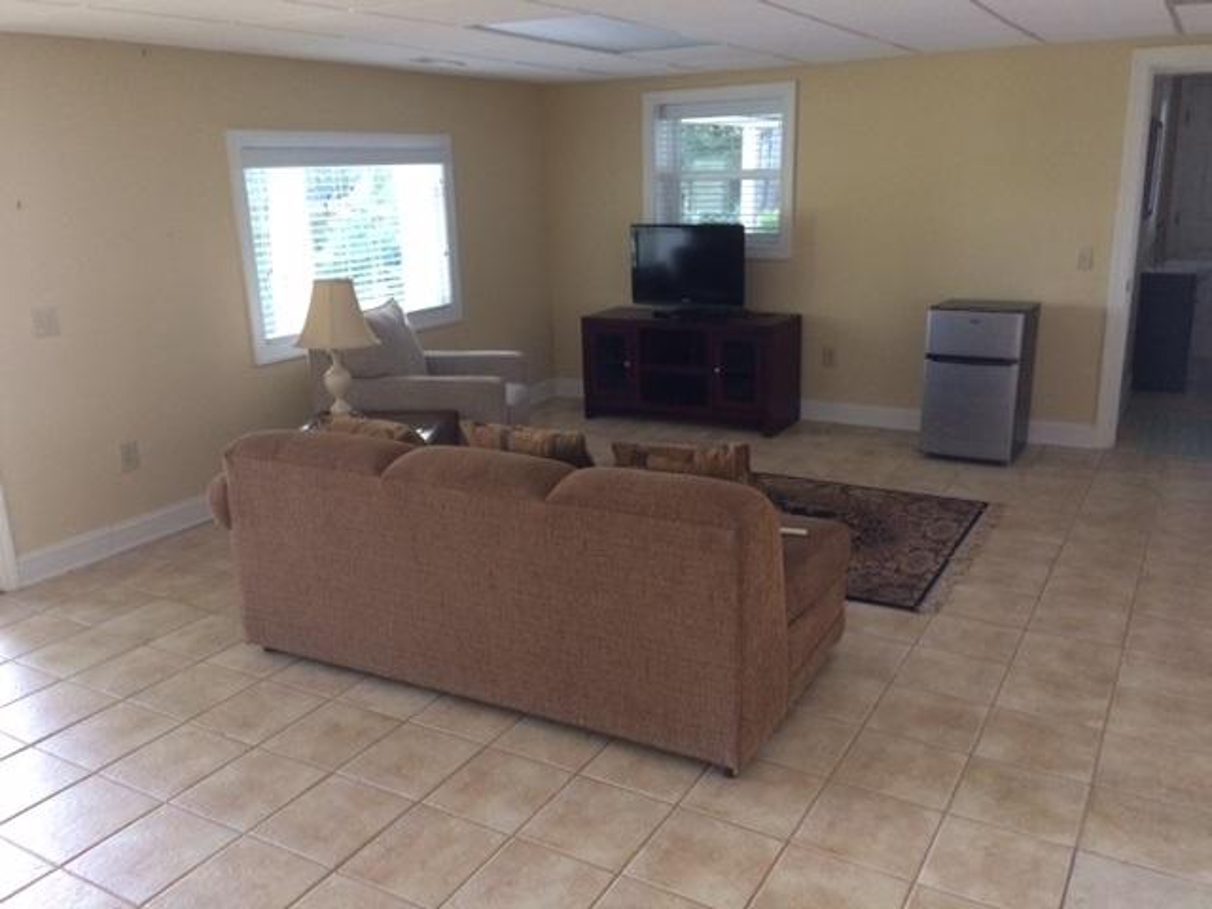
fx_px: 1015
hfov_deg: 61.7
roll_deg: +0.8
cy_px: 454
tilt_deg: -16.7
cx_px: 606
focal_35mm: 29
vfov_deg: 48.2
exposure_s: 1/30
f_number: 2.2
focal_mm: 4.15
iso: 200
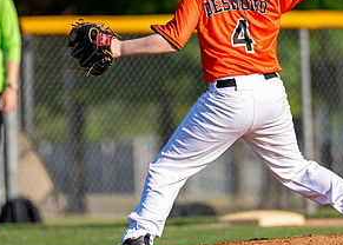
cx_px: 238
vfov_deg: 2.2
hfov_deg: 3.1
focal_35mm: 642
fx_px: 6255
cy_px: 54
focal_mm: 200
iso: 160
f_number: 2.8
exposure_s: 1/3200
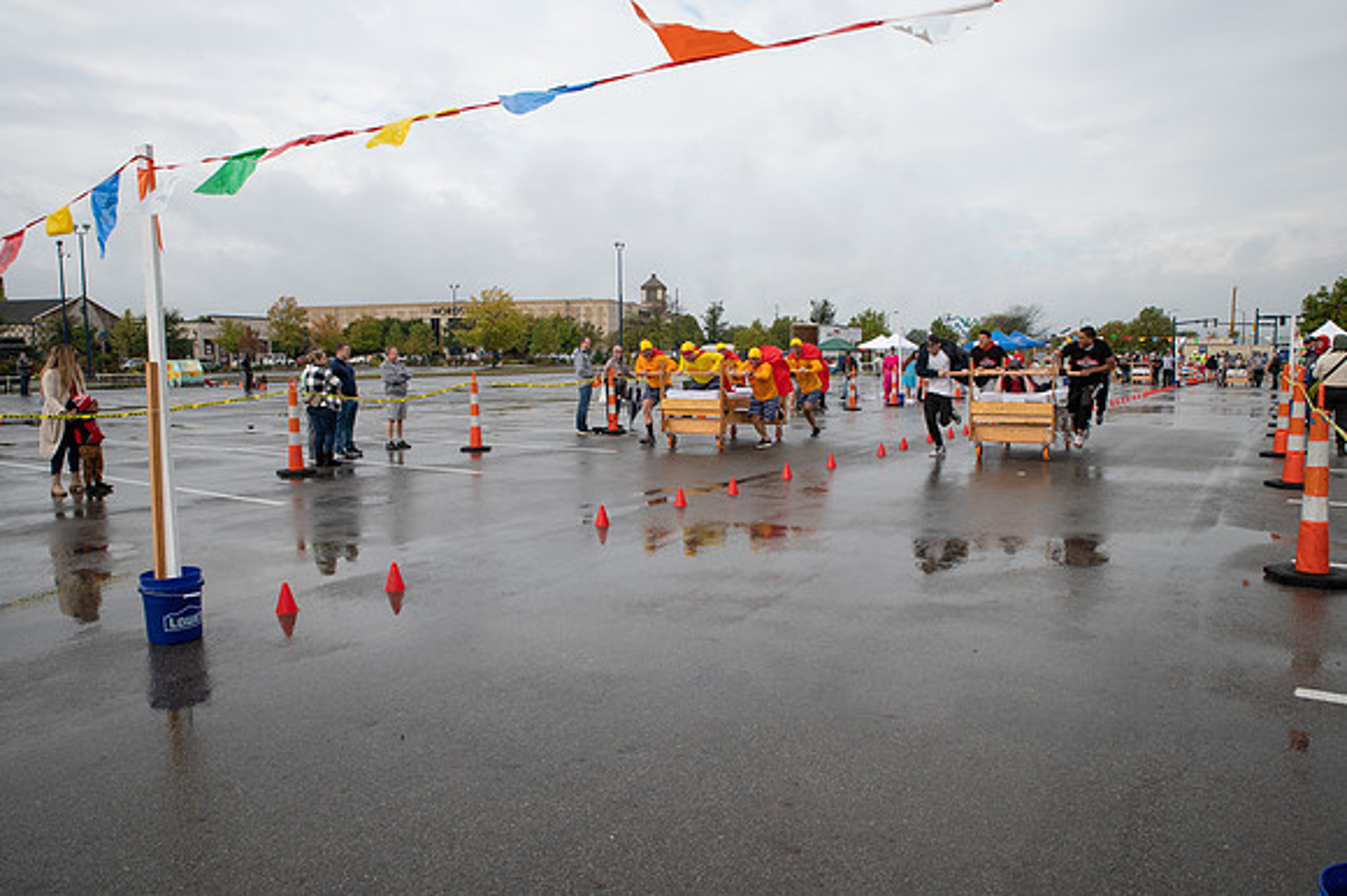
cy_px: 448
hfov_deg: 73.8
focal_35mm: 24
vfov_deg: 53.1
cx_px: 674
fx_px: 897
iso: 400
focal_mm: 24
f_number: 7.1
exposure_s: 1/500
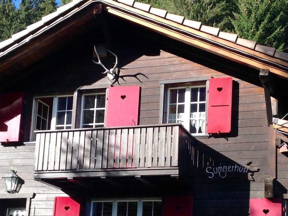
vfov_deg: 18.7
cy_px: 171
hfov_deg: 25.0
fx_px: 649
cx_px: 161
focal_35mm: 78
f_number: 2.4
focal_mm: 4.28
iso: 50
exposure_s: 1/472
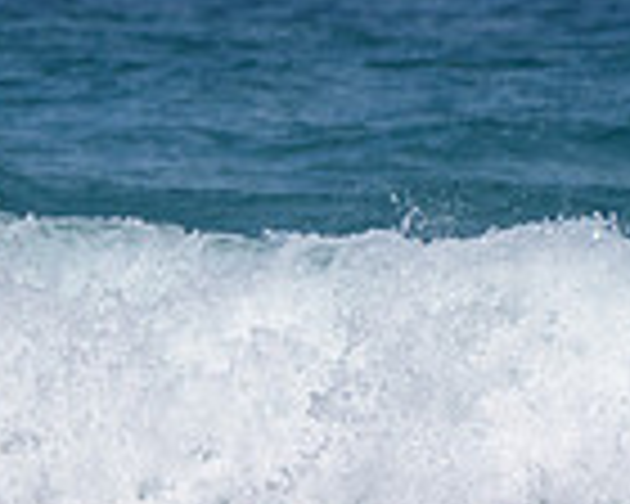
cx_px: -534
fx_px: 44321
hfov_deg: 0.8
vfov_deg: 0.7
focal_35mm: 2377
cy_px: 473
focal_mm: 500
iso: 90
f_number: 5.6
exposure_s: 1/2000
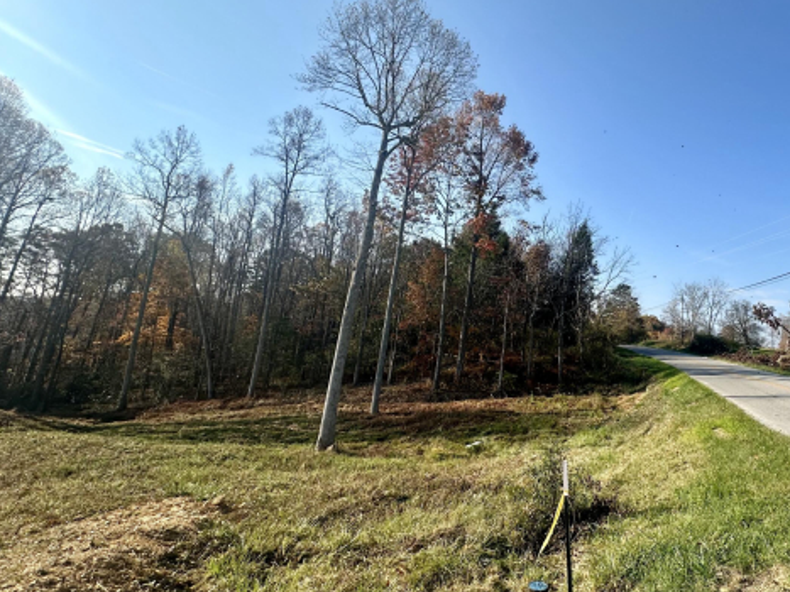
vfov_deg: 65.6
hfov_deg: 77.6
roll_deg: -4.6
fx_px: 456
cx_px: 559
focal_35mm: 20
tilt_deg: +11.4
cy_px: 252
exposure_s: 1/1575
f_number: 2.2
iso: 40
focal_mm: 2.22
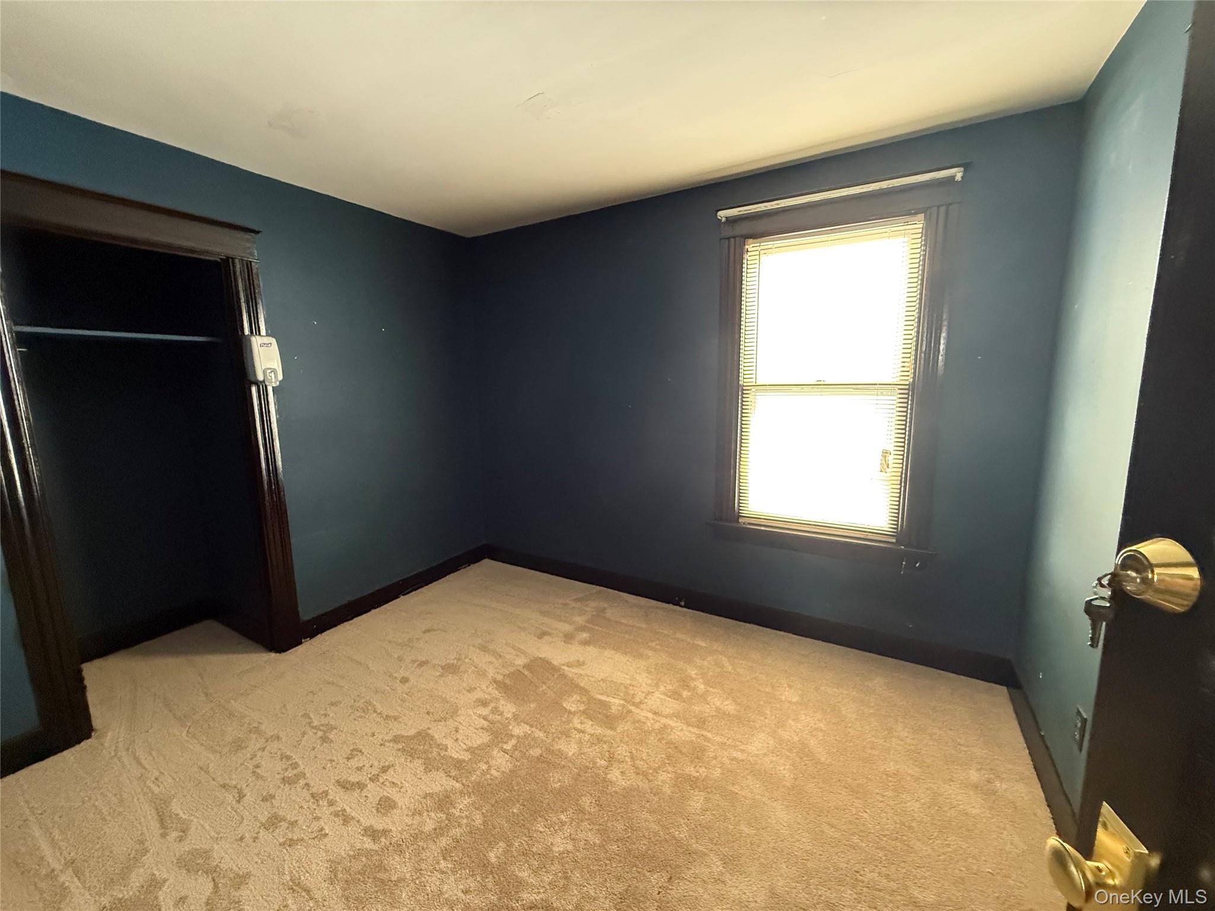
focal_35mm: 14
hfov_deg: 102.1
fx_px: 491
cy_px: 456
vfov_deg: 85.7
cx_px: 608
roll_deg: +0.5
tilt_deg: -7.6
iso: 640
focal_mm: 2.22
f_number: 2.2
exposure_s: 1/60
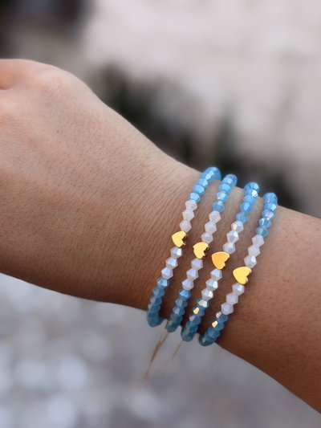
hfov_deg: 30.3
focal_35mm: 48
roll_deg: -24.0
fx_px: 593
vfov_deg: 39.6
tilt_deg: -25.4
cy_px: 214
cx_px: 160
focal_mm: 6.76
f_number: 1.78
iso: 64
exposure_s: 1/906
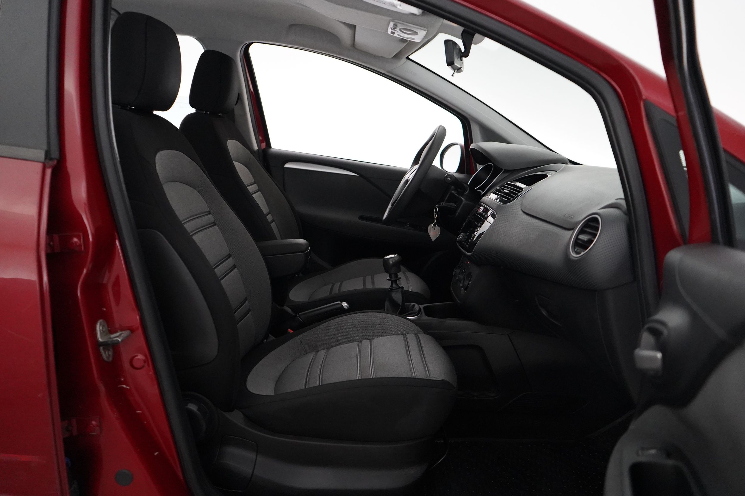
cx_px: 372
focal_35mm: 28
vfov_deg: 46.4
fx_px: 579
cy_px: 248
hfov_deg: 65.5
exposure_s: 1/160
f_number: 3.5
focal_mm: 28
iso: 10000
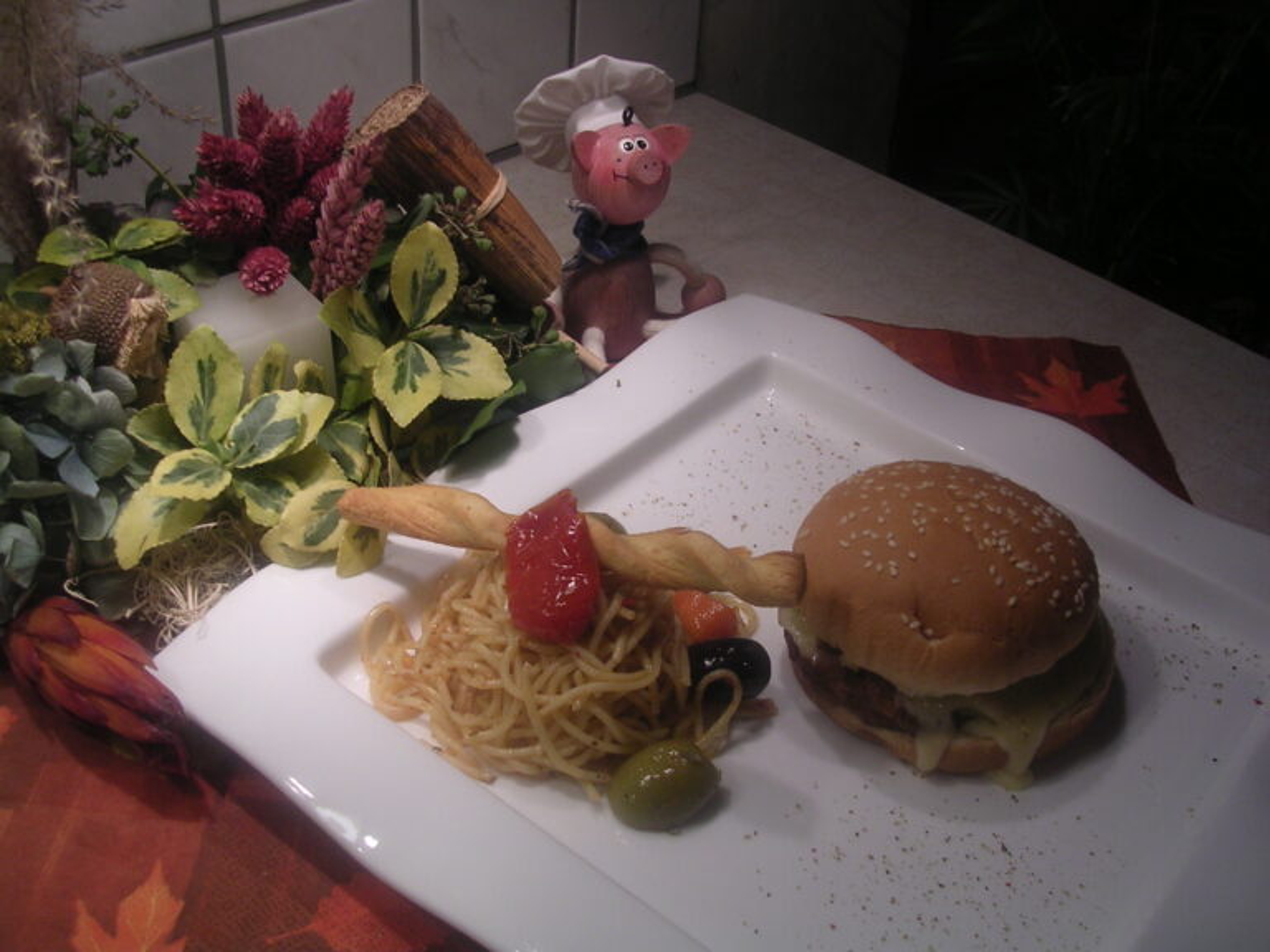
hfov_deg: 49.0
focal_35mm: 38
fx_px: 1394
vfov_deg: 37.7
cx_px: 635
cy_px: 476
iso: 100
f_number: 2.8
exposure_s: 1/64
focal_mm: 5.8
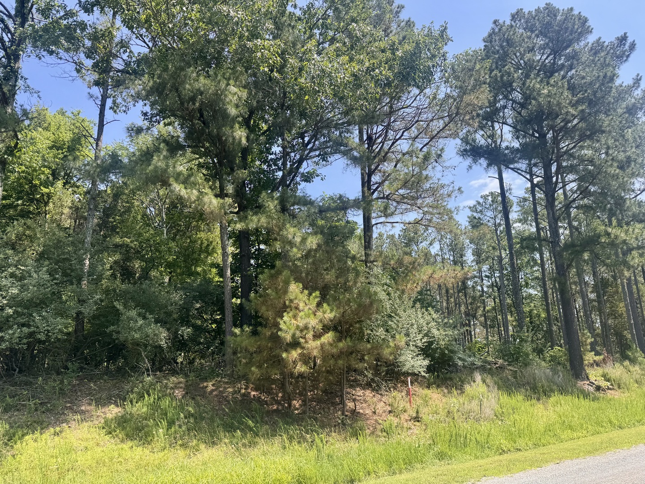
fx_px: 447
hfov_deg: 71.6
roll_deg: +1.8
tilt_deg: +16.7
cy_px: 242
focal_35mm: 24
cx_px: 322
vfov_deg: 56.8
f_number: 1.78
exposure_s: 1/1238
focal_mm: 6.76
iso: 80
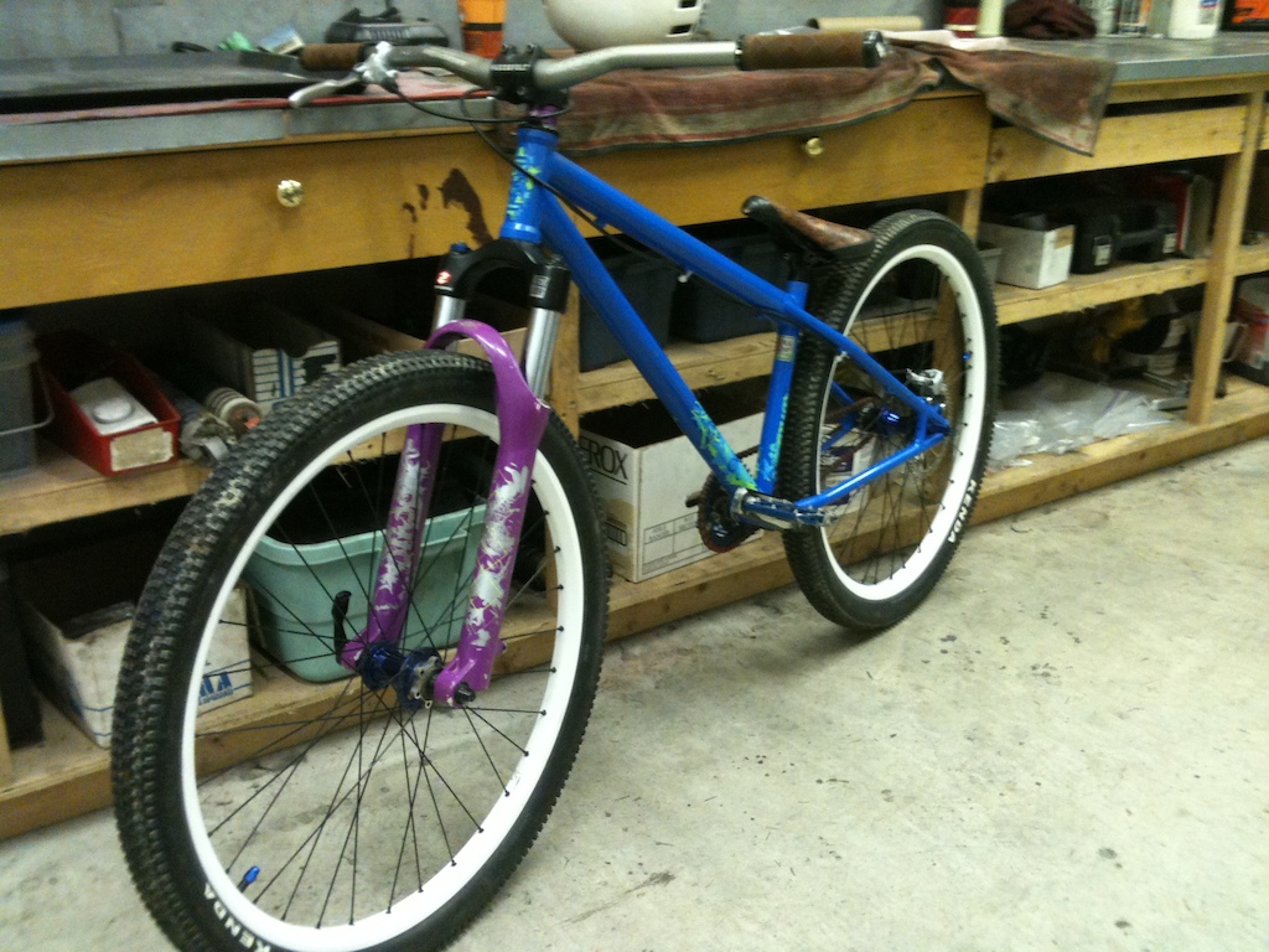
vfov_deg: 40.7
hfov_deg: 52.6
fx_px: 1283
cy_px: 476
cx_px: 634
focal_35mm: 35
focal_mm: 3.85
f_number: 2.8
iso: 200
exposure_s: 1/17
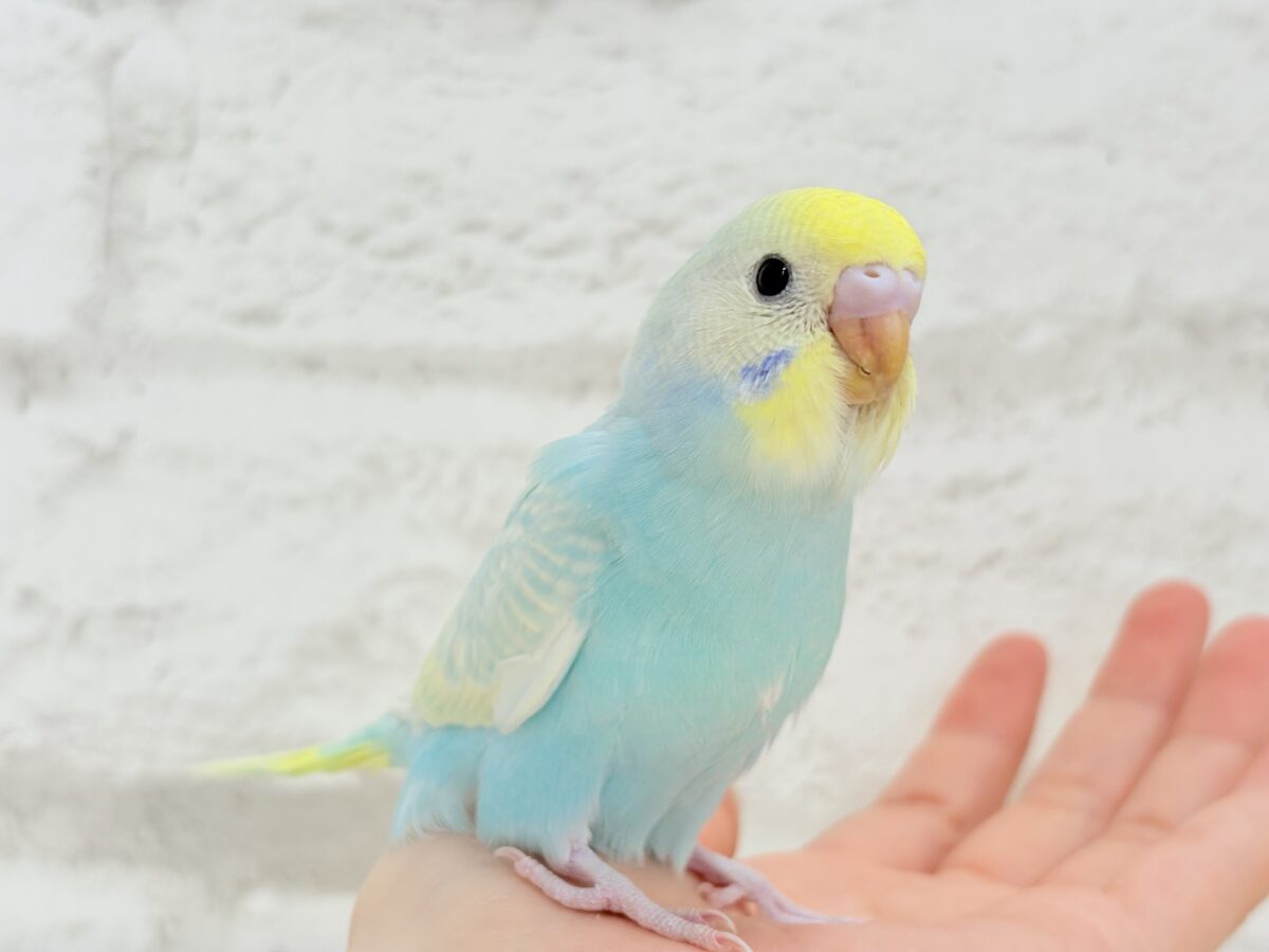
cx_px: 634
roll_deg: +1.5
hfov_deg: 36.8
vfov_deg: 28.0
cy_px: 476
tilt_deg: +1.4
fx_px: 1906
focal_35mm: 52
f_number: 1.6
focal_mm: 5.96
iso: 64
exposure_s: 1/100
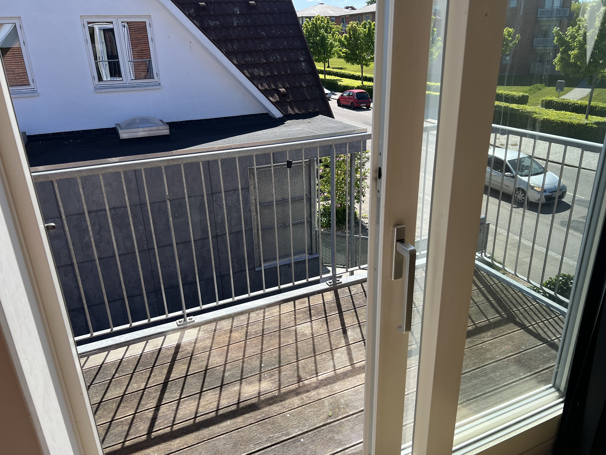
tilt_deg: -21.0
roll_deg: +2.6
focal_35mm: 26
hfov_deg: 67.3
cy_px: 228
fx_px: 455
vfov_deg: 53.1
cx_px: 303
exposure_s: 1/2299
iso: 50
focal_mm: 5.7
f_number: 1.5
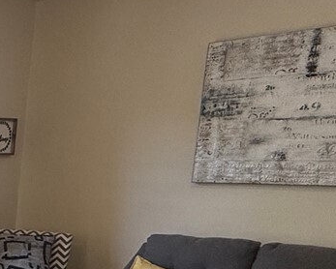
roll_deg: -0.1
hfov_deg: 20.9
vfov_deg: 23.1
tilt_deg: -10.2
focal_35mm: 63
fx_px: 627
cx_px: -265
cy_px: 277
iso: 160
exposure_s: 1/120
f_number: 2.2
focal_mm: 2.22
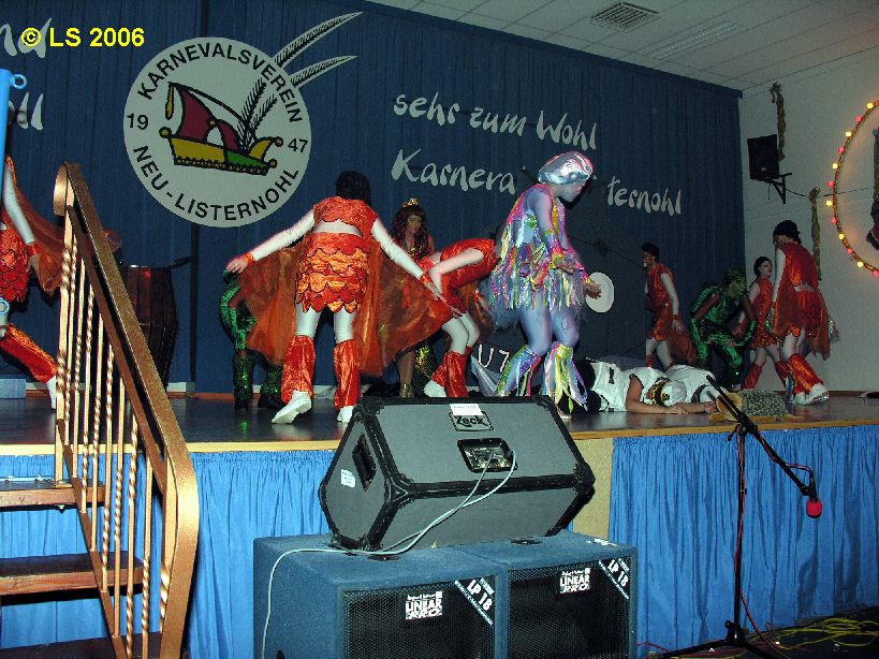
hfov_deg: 52.6
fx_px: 889
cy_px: 330
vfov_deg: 40.7
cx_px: 440
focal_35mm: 35
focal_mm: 8.9
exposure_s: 1/60.1
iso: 100
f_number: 4
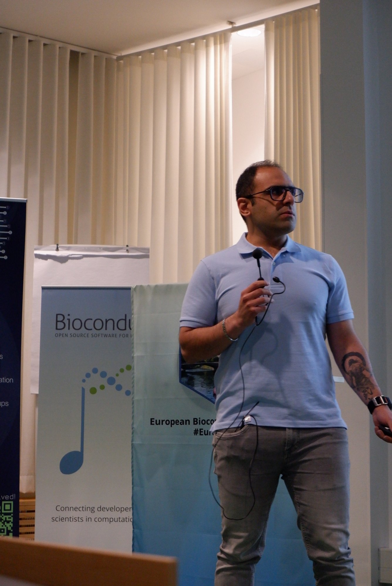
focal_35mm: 68
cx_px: 196
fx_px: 1109
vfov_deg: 29.6
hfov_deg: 20.0
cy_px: 293
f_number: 5.6
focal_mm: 45
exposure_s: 1/125
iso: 4000
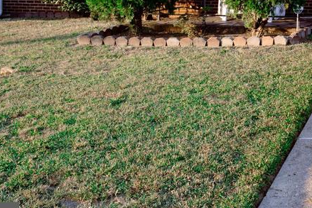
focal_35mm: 56
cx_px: 304
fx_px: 485
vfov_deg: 22.9
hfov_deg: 33.0
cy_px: -15
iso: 160
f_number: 8
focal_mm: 24
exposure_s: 1/30
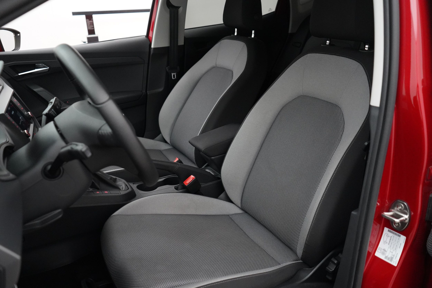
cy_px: 144
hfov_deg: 63.7
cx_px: 216
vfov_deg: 45.0
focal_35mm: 29
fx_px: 348
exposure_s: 1/160
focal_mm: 29
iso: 8000
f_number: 3.5
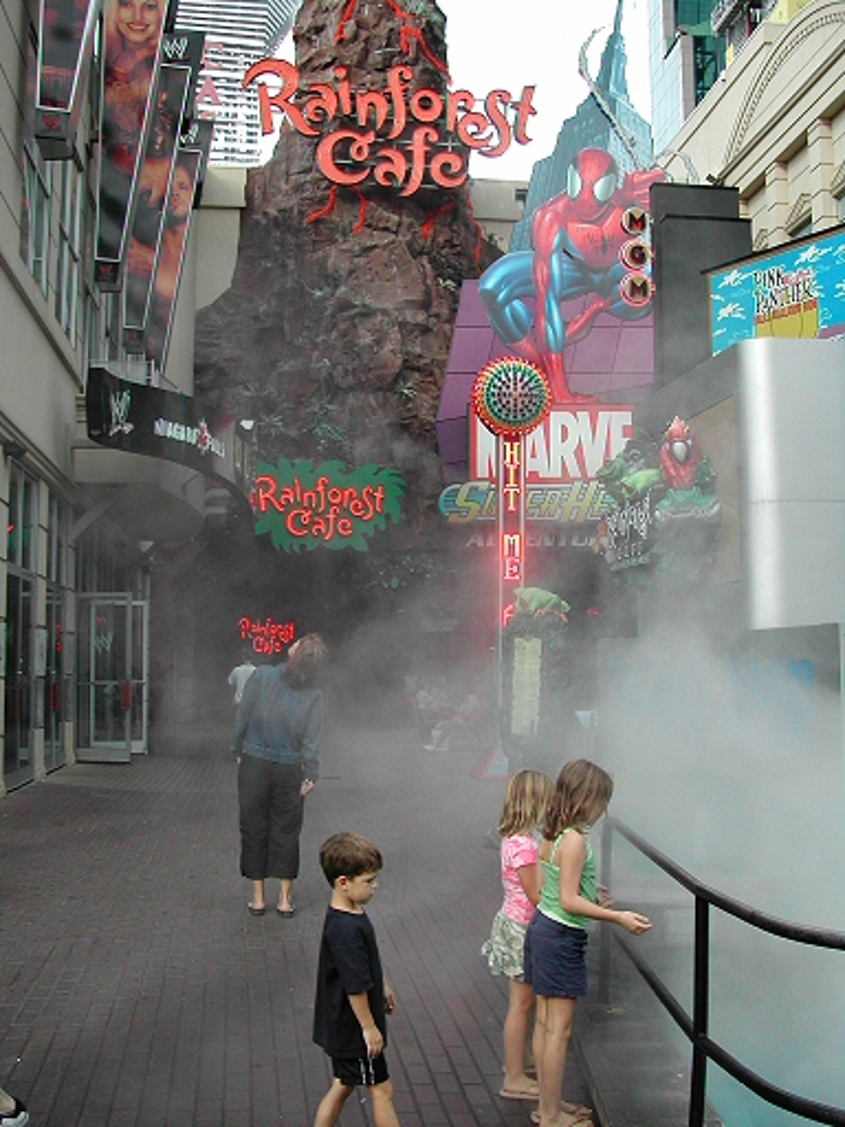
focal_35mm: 38
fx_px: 1237
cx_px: 422
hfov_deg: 37.7
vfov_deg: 49.0
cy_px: 564
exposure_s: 1/211
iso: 100
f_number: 2.8
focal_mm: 8
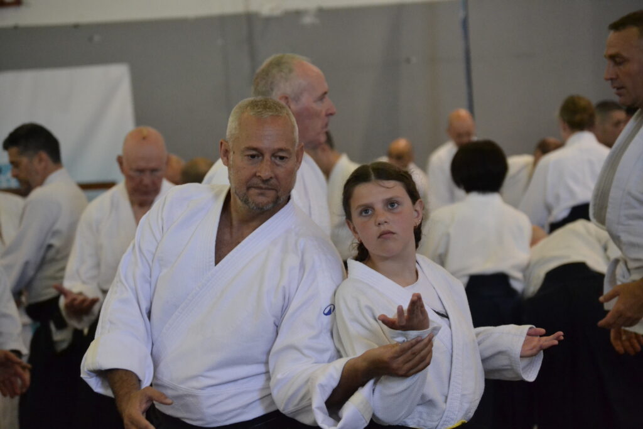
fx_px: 2411
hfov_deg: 15.2
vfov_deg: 10.2
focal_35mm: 135
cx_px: 322
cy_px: 214
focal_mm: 90
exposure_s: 1/320
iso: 3200
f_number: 4.5
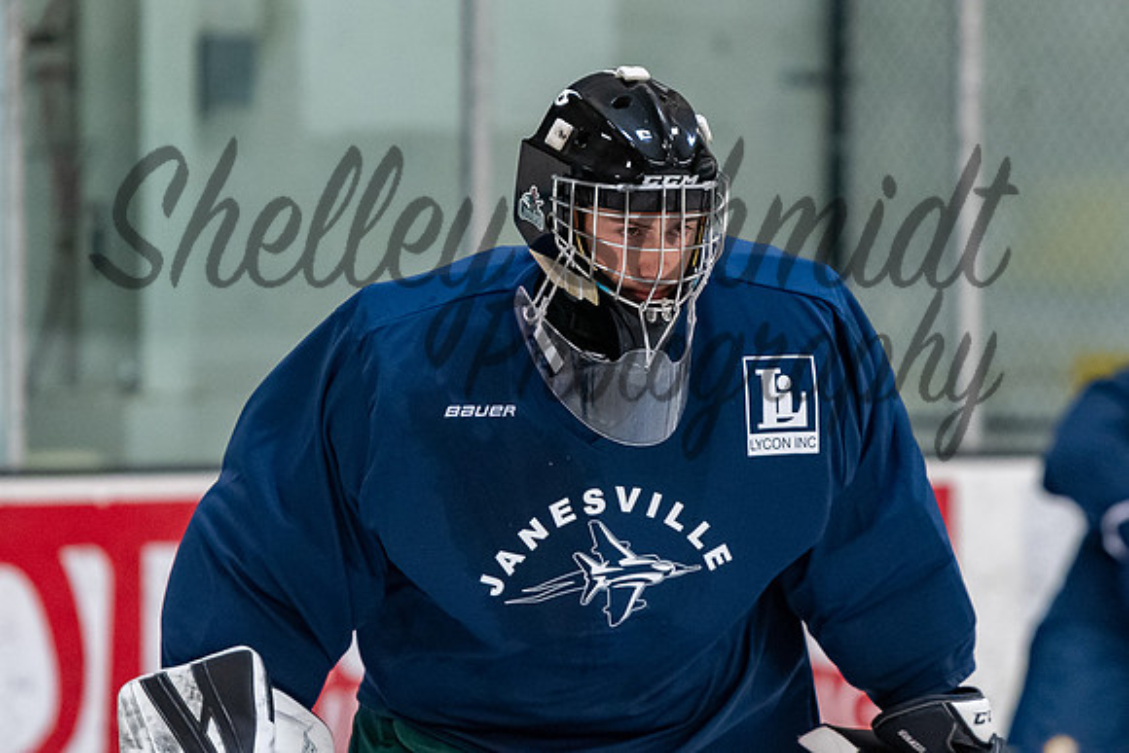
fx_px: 13145
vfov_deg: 3.3
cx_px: 668
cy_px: 231
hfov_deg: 4.9
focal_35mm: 419
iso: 2500
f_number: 3.5
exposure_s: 1/800
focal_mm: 200
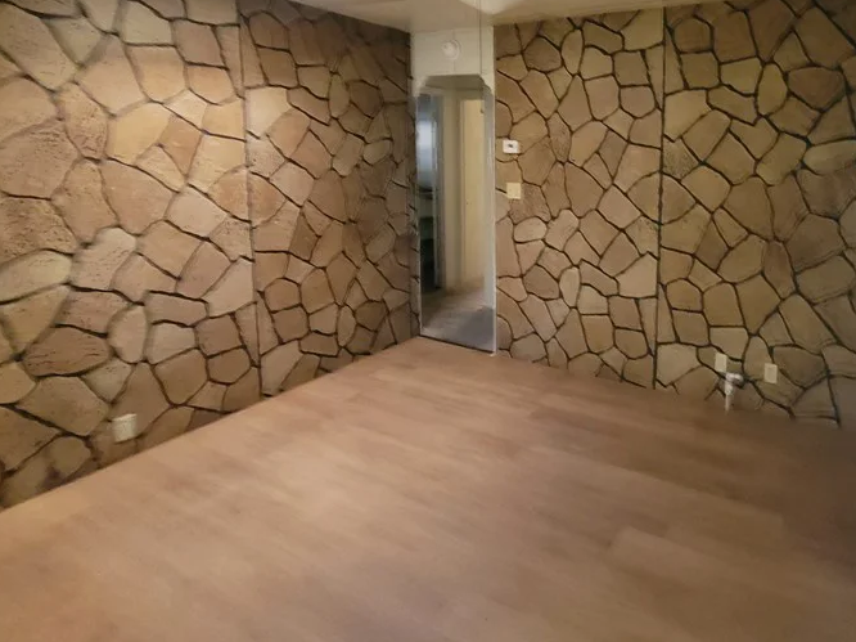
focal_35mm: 20
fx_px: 494
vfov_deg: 64.3
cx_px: 580
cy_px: 215
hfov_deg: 78.7
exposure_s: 1/24
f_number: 2.2
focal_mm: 2.2
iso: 640
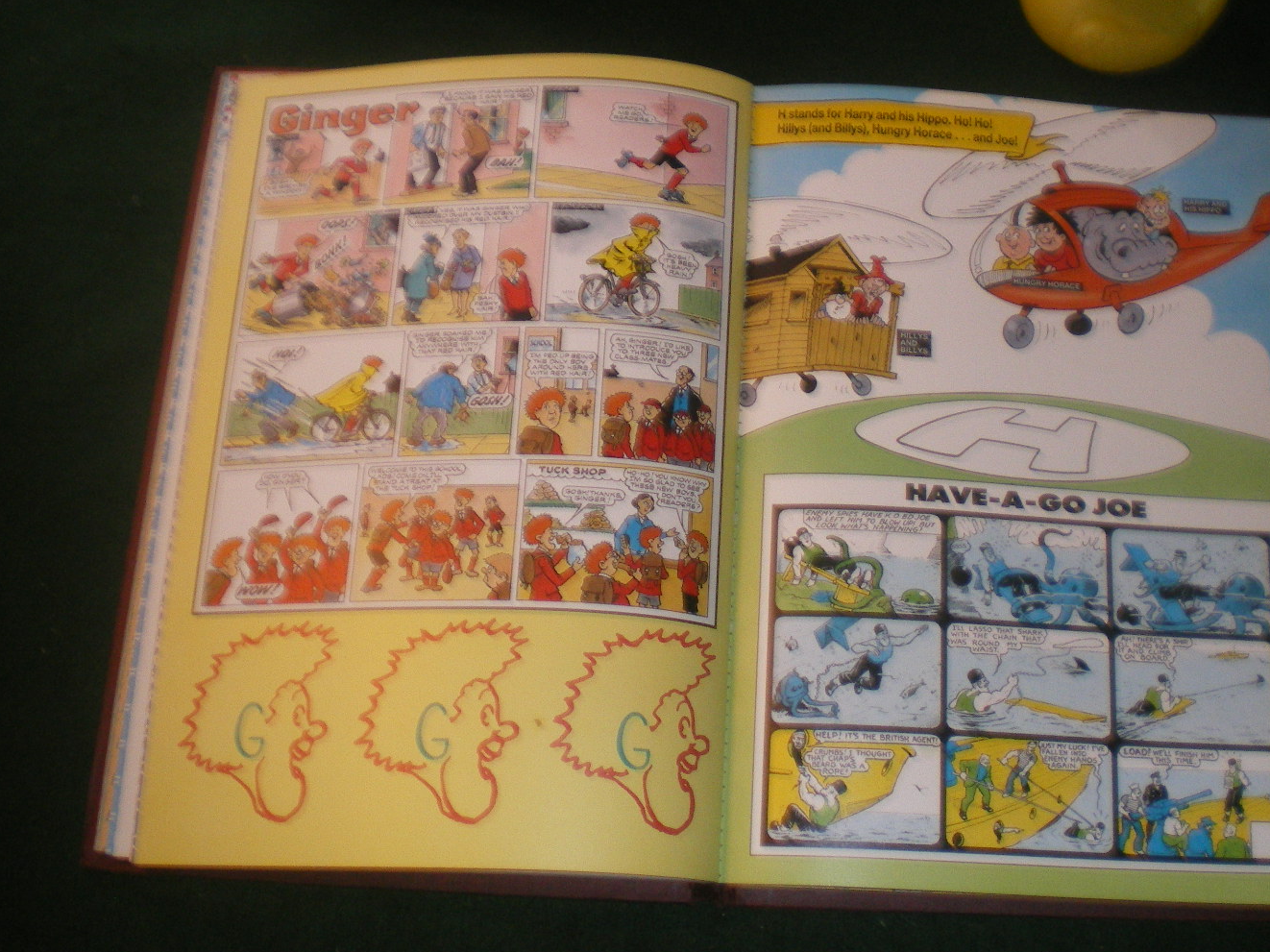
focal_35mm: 46
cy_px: 390
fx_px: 1687
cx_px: 750
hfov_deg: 41.1
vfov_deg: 31.4
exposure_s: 1/50
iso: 200
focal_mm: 6.3
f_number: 3.1
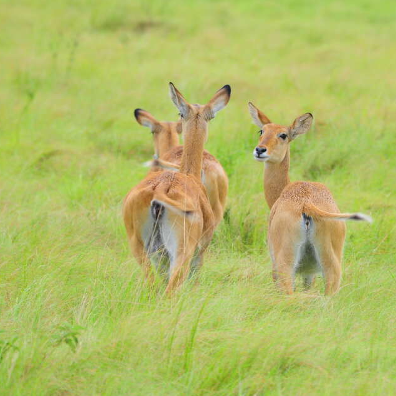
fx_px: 7468
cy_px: 198
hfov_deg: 3.0
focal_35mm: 577
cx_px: 270
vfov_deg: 3.0
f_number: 5.6
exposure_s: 1/125
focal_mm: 300
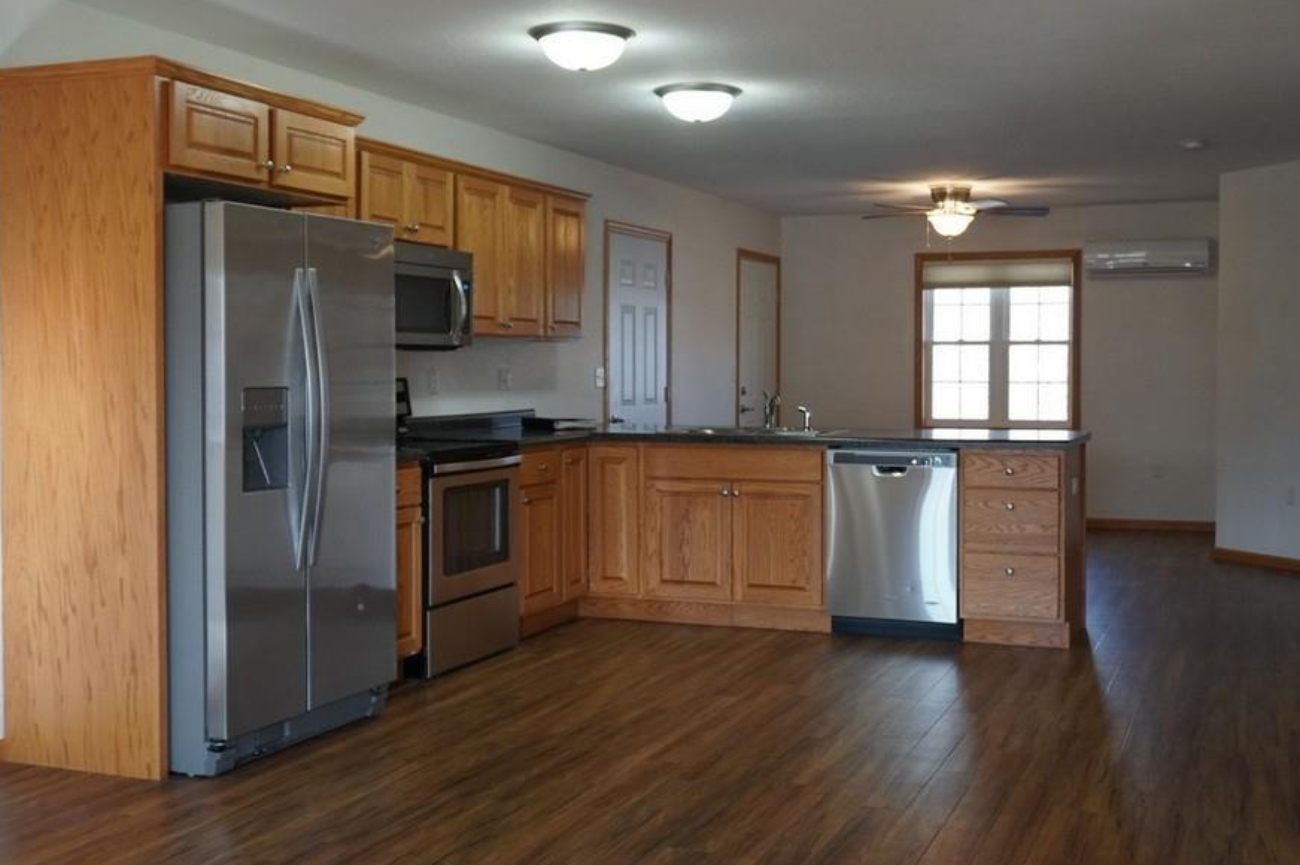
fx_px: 1479
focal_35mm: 41
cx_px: 700
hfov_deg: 47.4
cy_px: 389
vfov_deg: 32.6
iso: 1250
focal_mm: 22
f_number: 4
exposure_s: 1/160
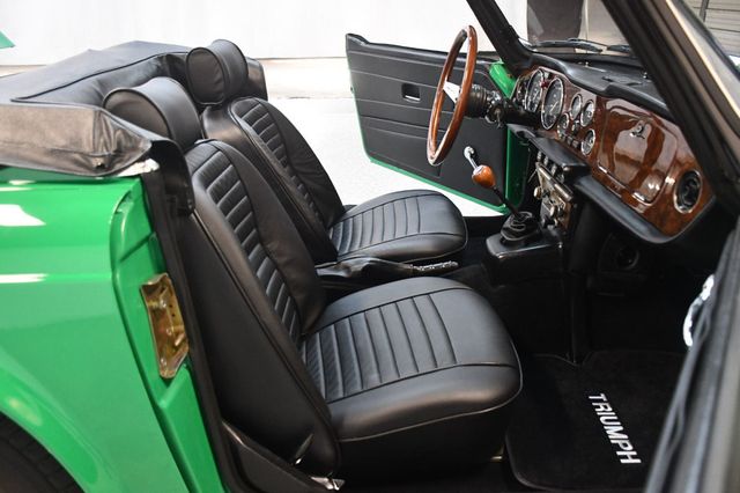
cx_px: 370
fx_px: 616
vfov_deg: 43.6
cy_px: 246
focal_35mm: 30
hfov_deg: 62.0
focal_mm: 20
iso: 3200
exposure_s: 1/100
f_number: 3.5
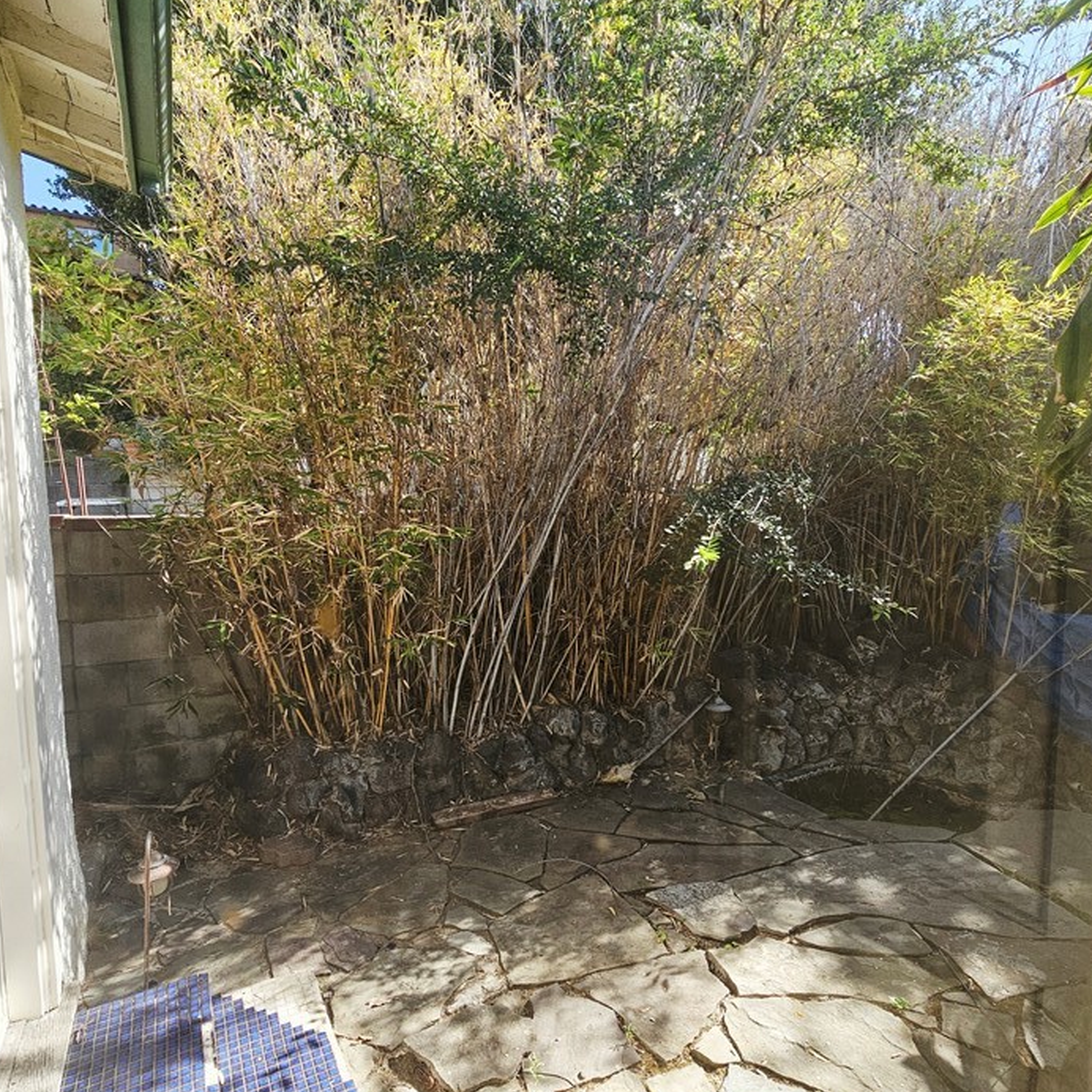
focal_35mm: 17
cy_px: 559
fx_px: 607
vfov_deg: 84.0
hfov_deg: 83.9
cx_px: 510
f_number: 2.2
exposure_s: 1/383
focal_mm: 2.2
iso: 50
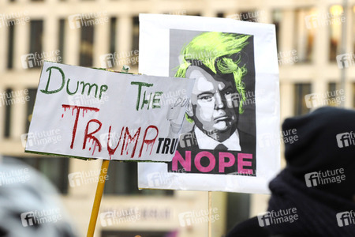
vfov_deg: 9.8
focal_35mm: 140
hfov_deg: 14.7
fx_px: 1380
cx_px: 178
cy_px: 118
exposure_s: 1/320
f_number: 4.5
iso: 1250
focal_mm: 140
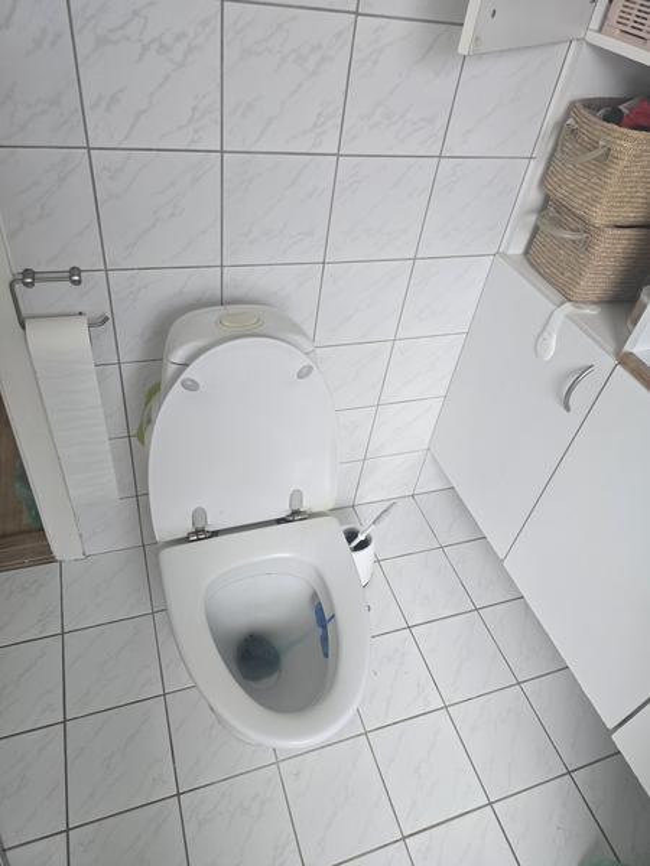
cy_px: 433
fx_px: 576
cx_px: 325
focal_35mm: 23
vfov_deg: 73.9
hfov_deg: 58.9
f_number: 1.7
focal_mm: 6.3
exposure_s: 1/180
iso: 160
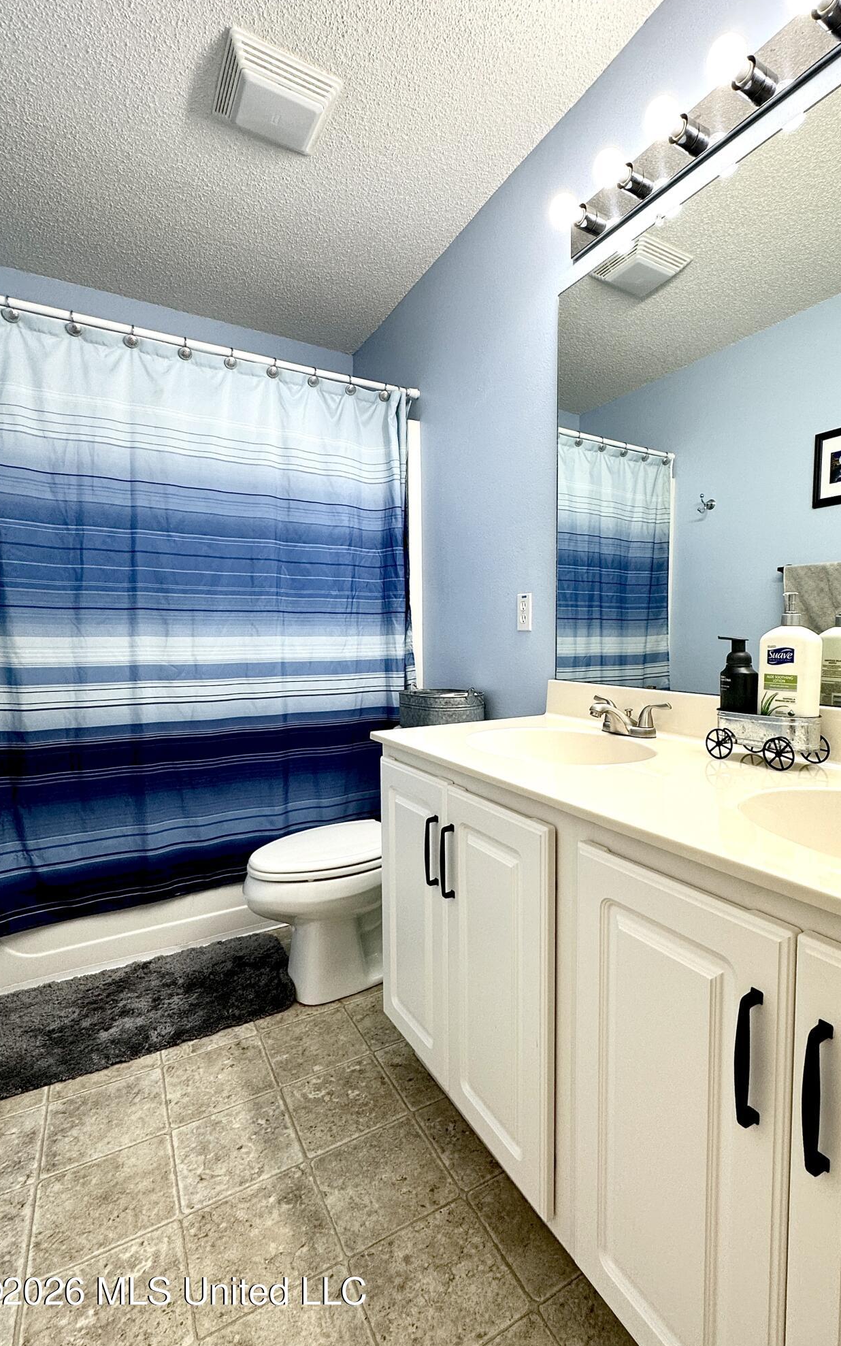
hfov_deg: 74.4
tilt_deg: -2.8
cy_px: 673
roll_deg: -0.9
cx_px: 481
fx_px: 550
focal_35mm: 15
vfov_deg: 101.5
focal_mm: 2.22
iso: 100
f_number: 2.2
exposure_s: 1/120
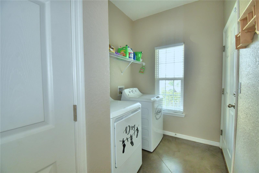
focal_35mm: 15
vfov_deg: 77.3
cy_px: 86
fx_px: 108
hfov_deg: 100.4
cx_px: 130
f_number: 4.5
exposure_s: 1/30
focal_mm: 10
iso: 250
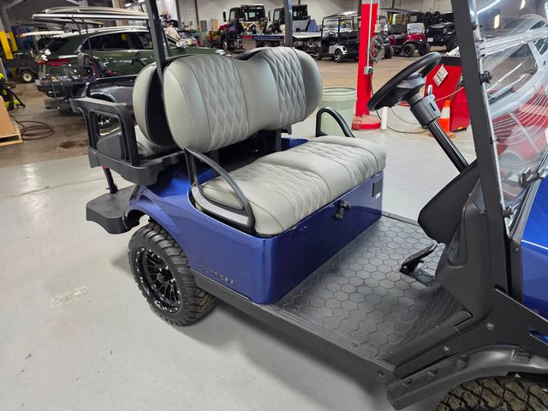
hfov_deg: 73.9
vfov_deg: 58.9
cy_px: 206
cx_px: 274
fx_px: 364
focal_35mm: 23
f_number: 1.7
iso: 320
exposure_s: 1/120
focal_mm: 6.3
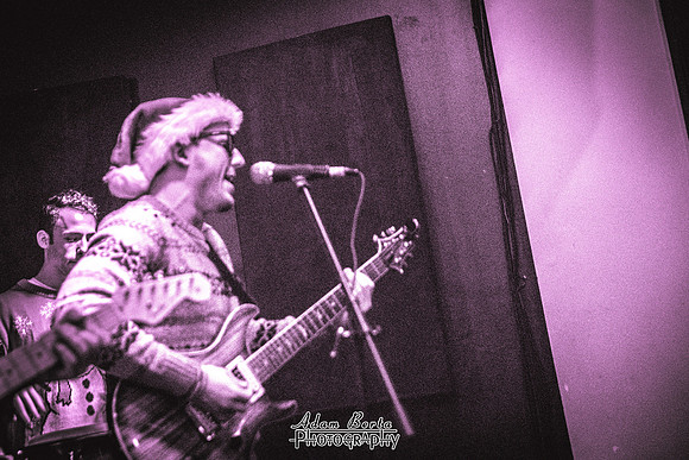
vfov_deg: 19.6
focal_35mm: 69
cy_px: 198
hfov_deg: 29.0
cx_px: 290
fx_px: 1329
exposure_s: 1/60
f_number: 2.8
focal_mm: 55
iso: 8000
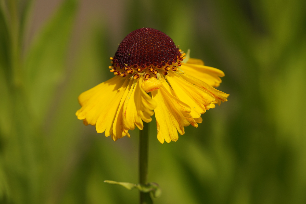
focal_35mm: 150
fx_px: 1275
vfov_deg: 9.1
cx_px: 153
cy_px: 102
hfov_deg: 13.7
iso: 100
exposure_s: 1/640
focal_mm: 100
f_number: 5
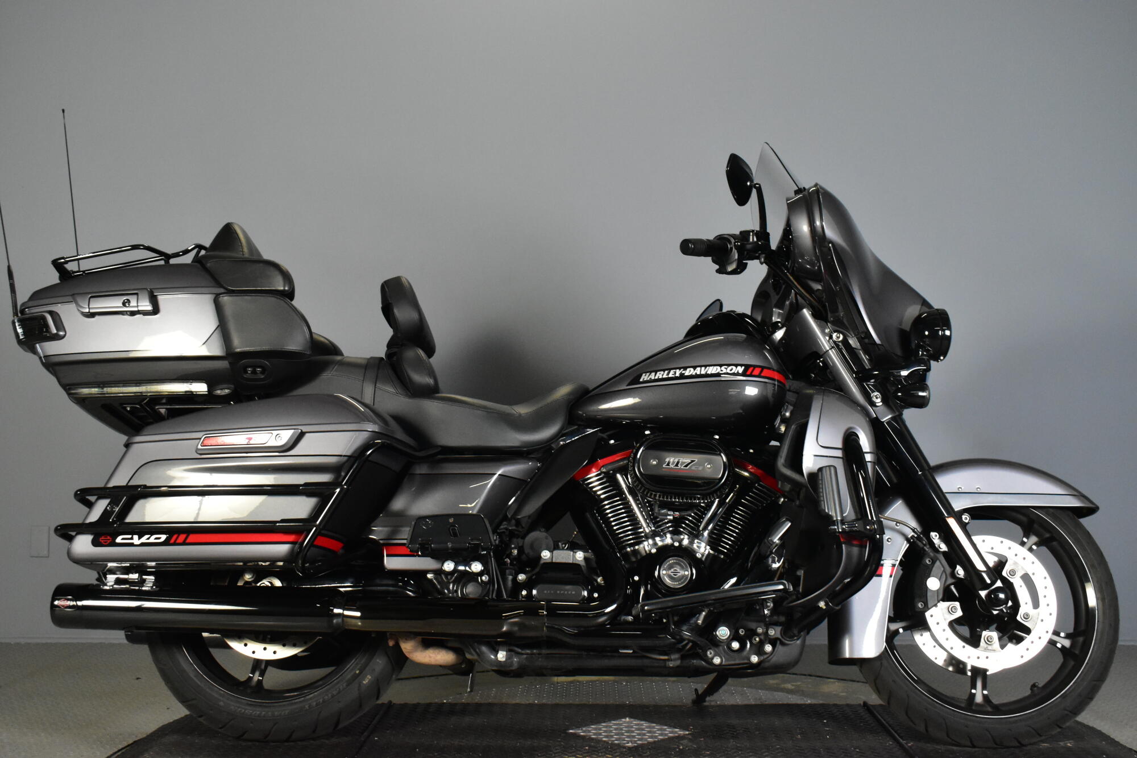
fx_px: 1374
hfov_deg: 45.0
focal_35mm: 44
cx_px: 568
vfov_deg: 30.8
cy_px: 379
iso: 3200
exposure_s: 1/125
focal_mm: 29
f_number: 7.1
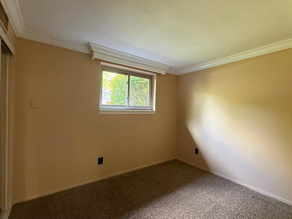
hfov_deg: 90.4
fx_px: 143
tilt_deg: +0.9
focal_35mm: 17
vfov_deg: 74.7
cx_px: 168
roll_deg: -1.2
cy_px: 110
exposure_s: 1/60
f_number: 2.2
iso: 500
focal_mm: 2.22
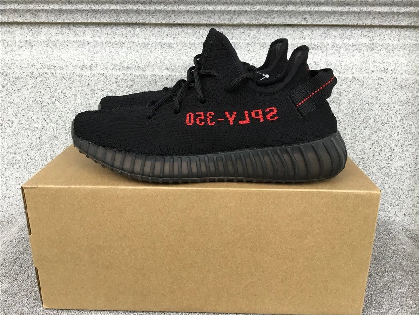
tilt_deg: -19.1
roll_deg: +0.2
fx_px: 375
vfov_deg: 45.4
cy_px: 158
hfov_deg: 58.4
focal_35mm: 31
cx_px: 210
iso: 40
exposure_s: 1/33
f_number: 2.4
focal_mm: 3.3
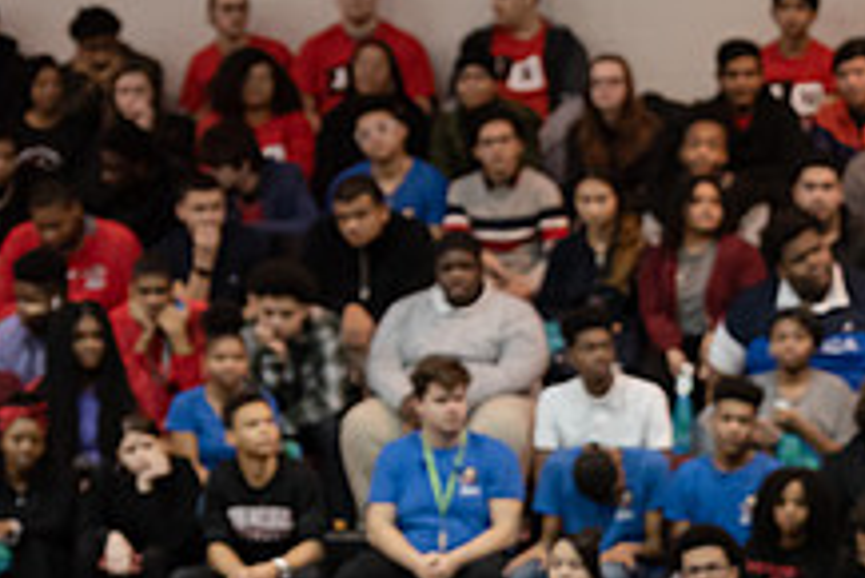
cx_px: 953
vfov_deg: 4.4
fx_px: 7453
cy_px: 668
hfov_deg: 6.6
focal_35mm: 310
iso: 2500
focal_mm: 116
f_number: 3.5
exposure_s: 1/250
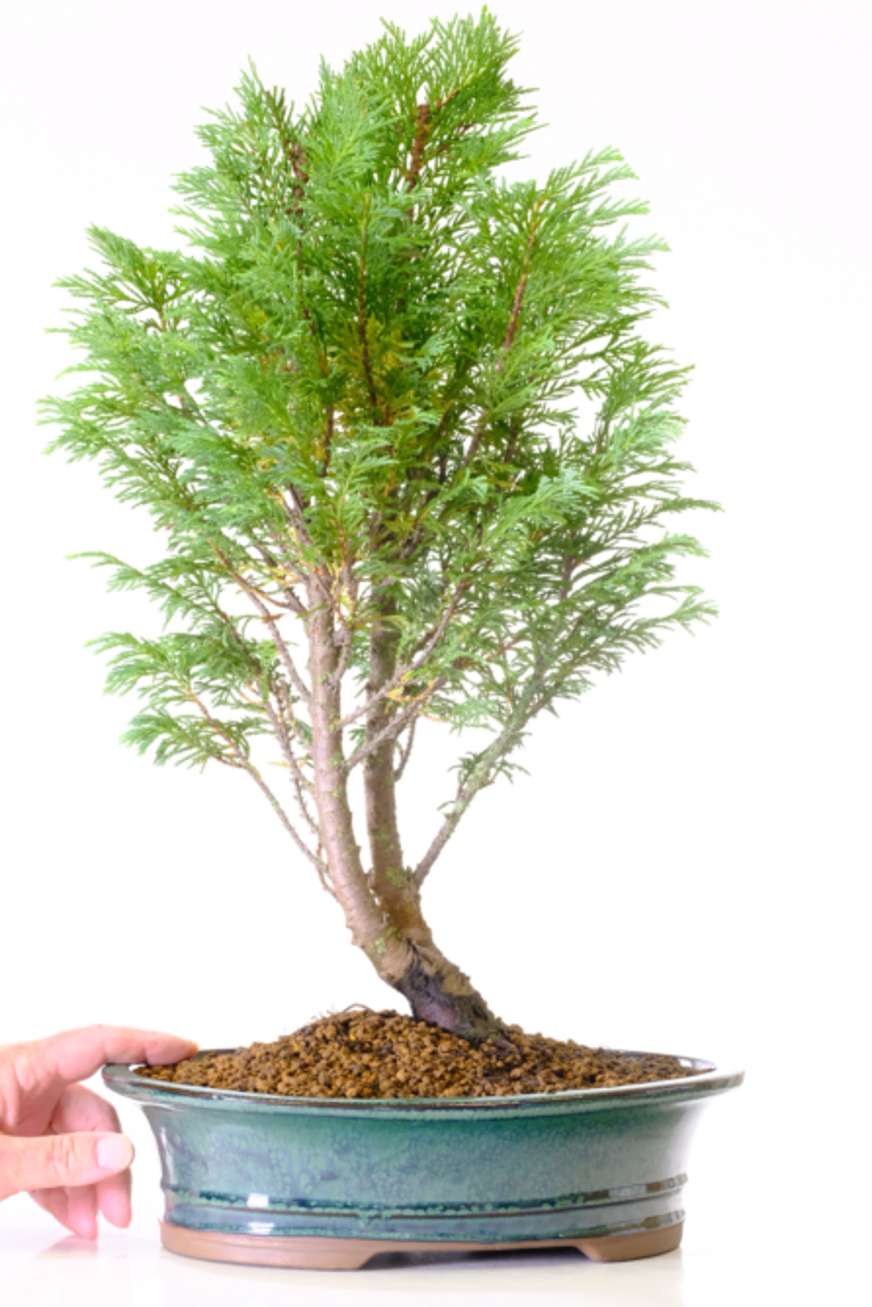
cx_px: 438
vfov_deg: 17.9
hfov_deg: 12.0
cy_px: 657
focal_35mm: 114
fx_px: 4142
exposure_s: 1/30
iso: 5000
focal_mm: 75.4
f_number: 11
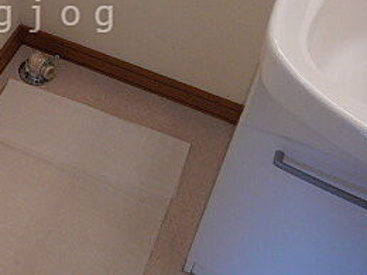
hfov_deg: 30.9
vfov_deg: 24.0
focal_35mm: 59
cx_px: 24
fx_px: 626
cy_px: 16
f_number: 2.8
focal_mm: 4.3
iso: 125
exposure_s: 1/30
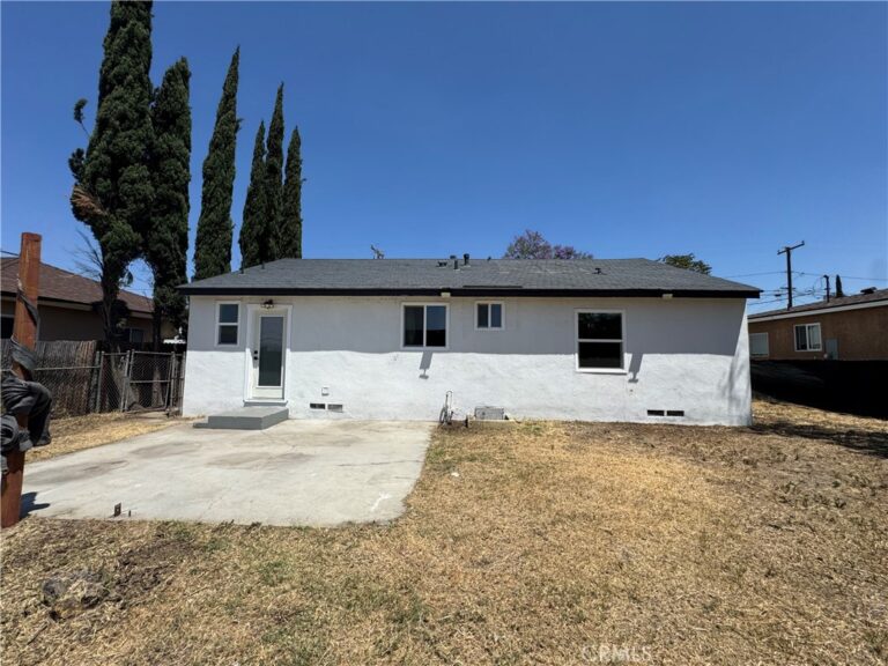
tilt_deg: +4.1
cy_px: 333
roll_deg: -1.0
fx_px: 359
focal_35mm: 14
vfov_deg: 85.7
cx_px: 444
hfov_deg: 102.1
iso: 50
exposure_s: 1/3717
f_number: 2.2
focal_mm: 2.22
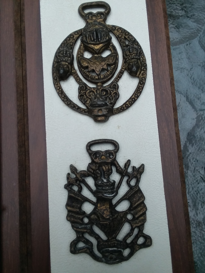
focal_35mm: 29
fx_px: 229
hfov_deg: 48.2
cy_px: 136
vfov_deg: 61.7
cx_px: 102
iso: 40
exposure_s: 1/255
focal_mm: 2.47
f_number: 1.9
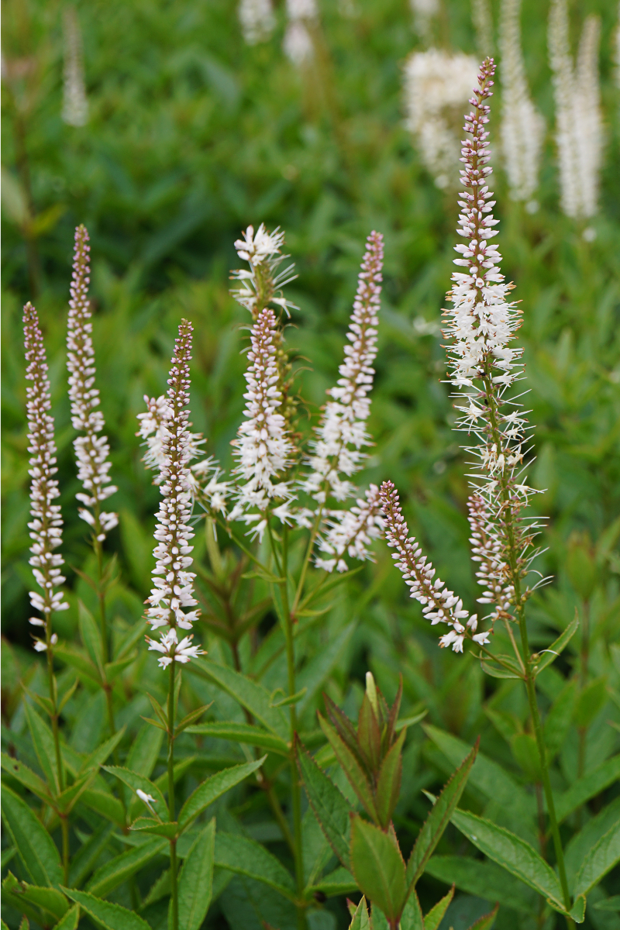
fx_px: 2131
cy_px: 465
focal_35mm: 82
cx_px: 310
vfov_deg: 24.6
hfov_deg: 16.6
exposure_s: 1/125
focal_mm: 55
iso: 100
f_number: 8
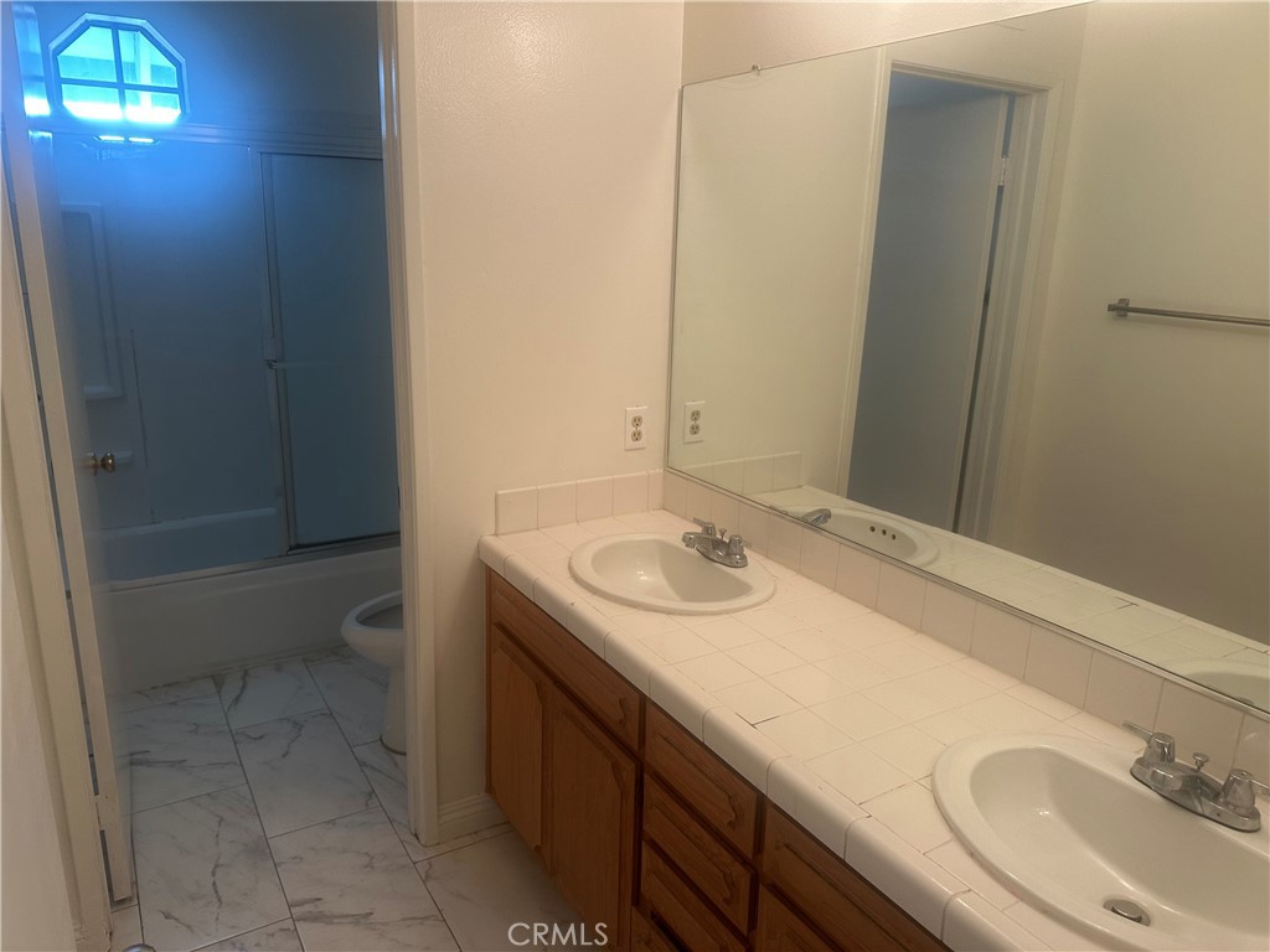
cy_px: 476
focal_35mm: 24
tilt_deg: -14.0
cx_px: 635
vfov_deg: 56.8
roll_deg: -2.0
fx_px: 881
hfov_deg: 71.6
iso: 160
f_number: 1.78
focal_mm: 6.86
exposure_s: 1/60
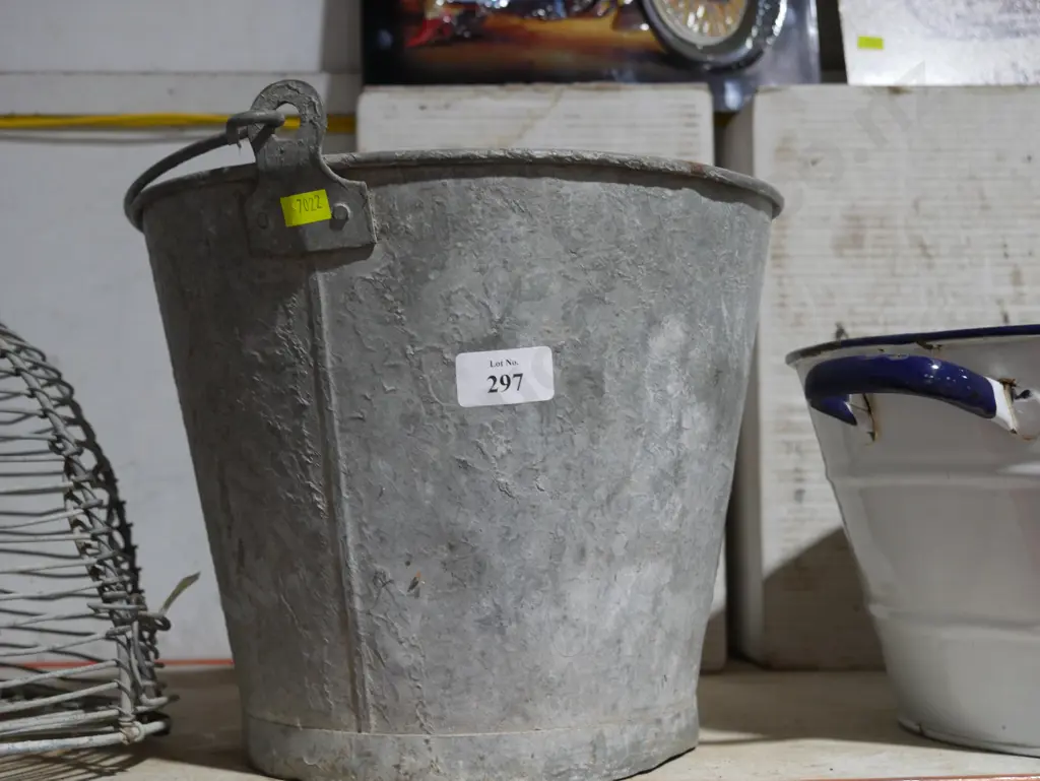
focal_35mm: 54
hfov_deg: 35.5
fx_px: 1623
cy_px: 390
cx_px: 520
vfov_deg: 27.1
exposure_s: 1/60
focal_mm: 27
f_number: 5.3
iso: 1000
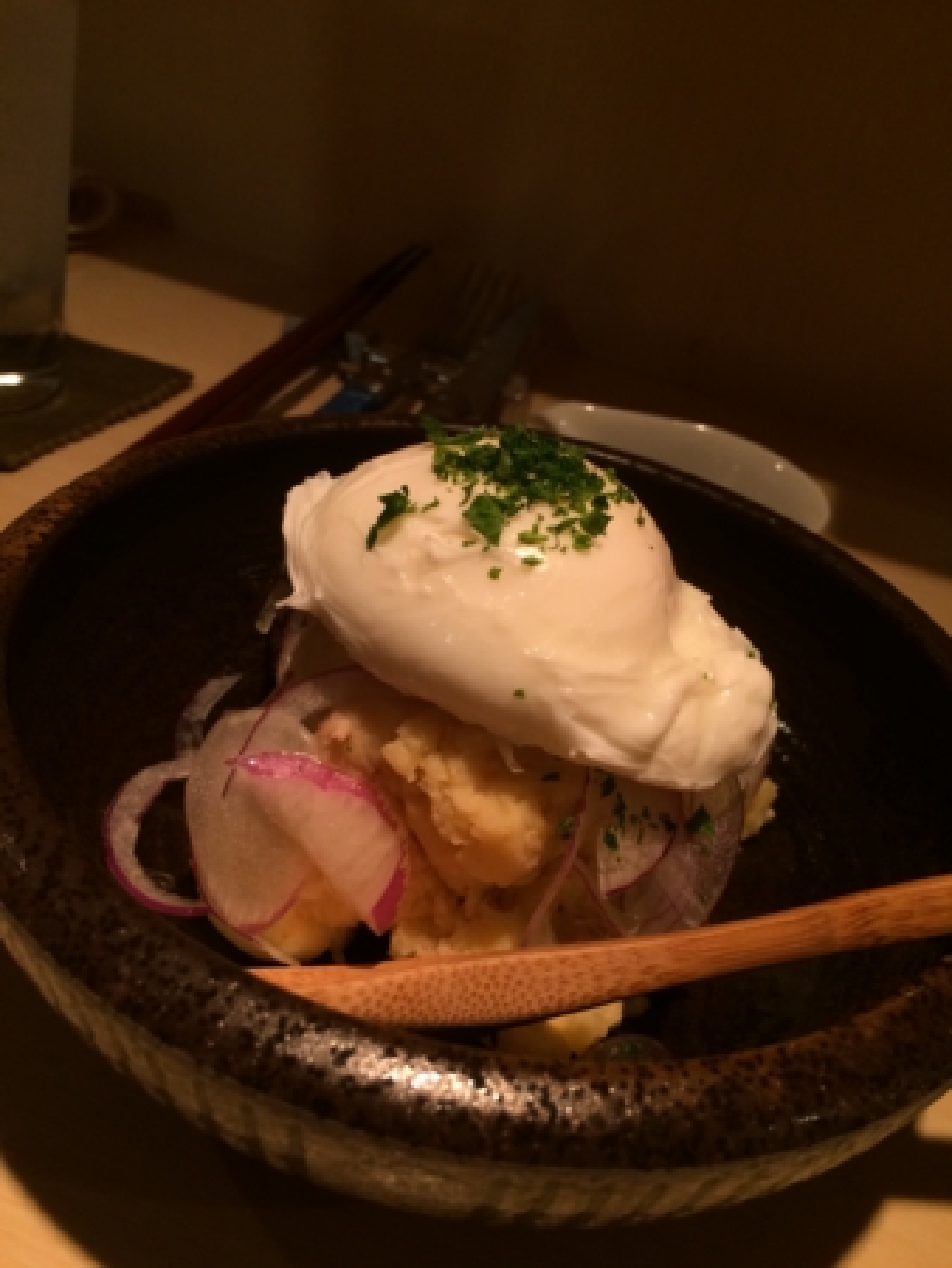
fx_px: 1062
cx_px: 476
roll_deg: -10.3
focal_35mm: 29
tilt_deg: -34.9
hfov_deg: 48.3
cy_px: 634
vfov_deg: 61.6
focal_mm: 4.15
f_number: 2.2
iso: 64
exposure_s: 1/33
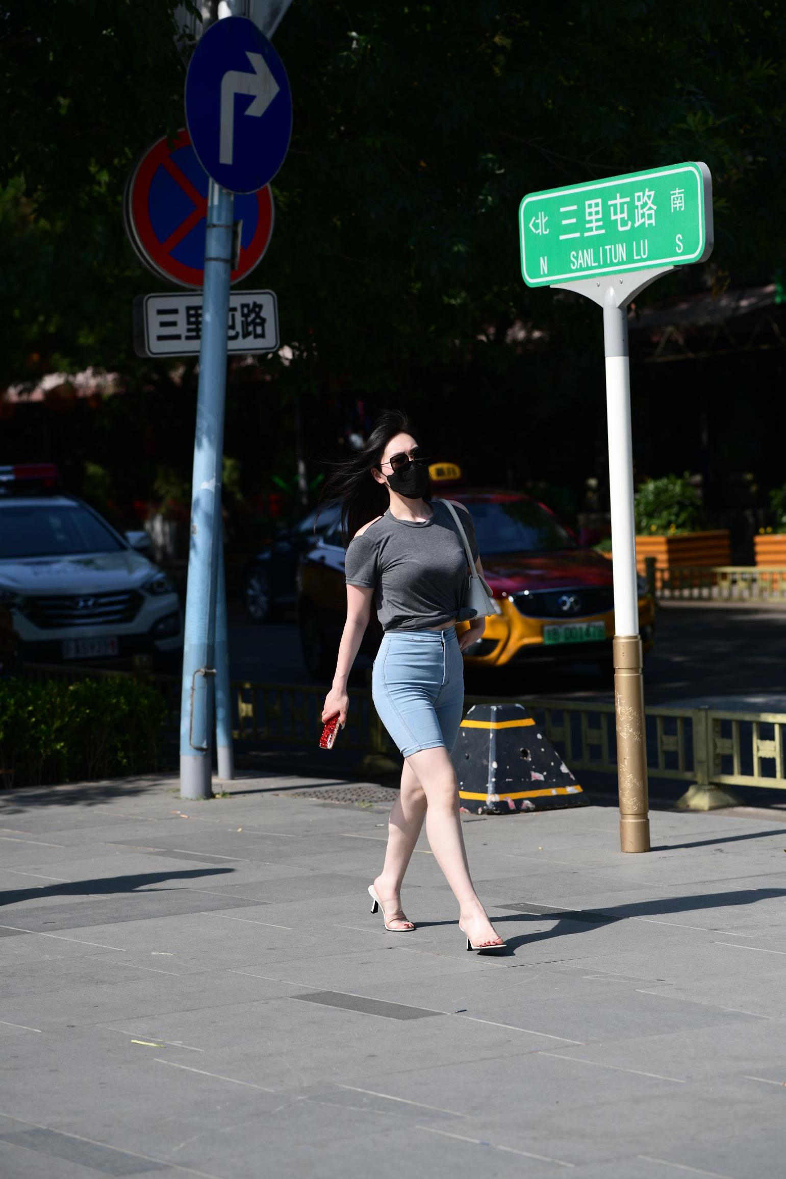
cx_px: 393
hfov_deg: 13.0
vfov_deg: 19.5
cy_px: 590
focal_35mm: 105
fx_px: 3438
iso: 200
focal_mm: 105
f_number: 4
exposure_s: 1/2000
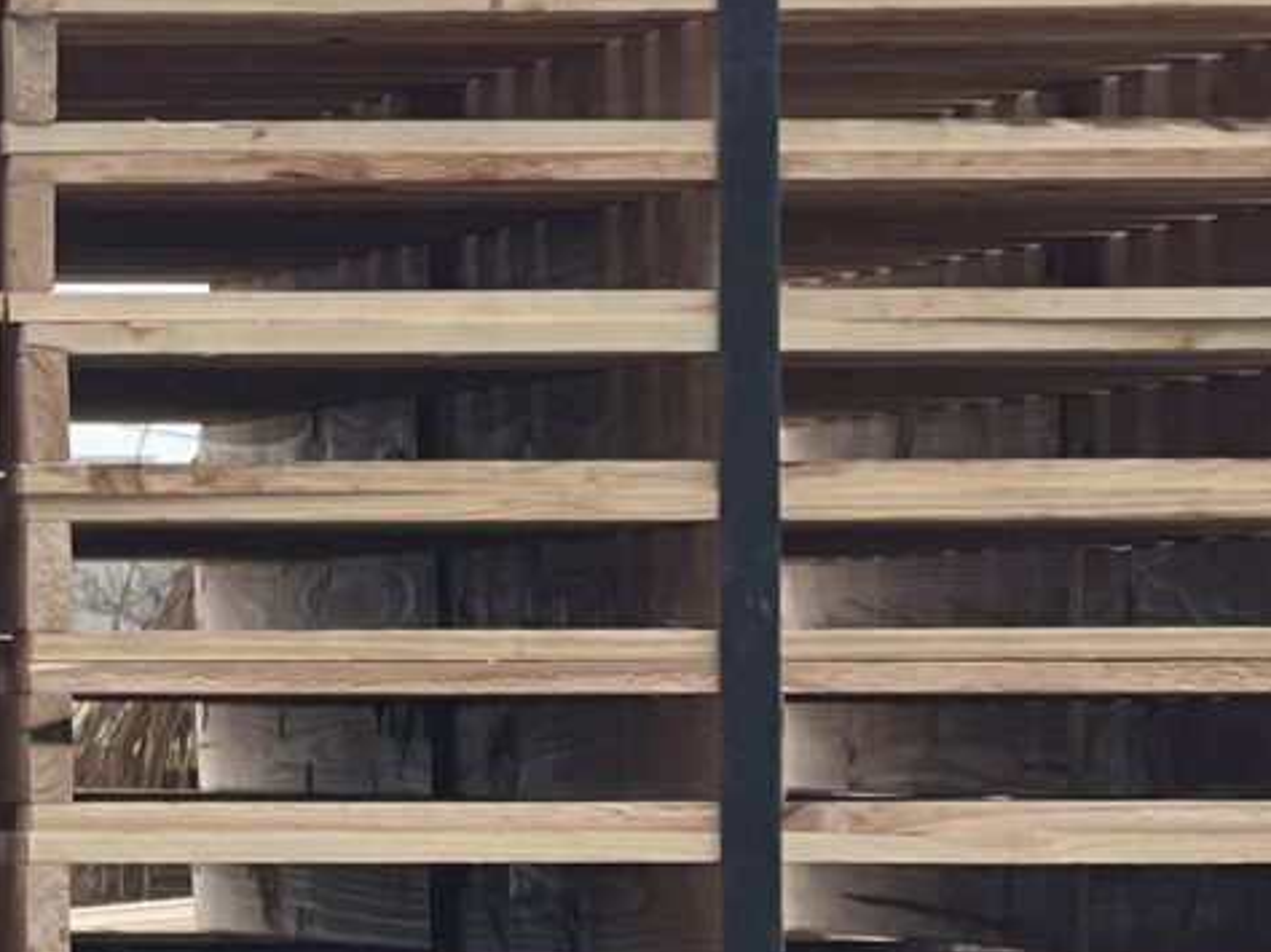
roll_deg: +1.7
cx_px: -1464
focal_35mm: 346
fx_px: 12698
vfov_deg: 4.3
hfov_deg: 5.6
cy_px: 544
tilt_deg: +1.1
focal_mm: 7.5
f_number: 2.2
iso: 32
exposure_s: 1/350
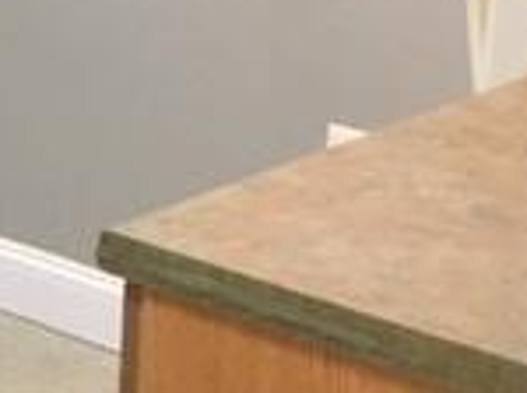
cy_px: -109
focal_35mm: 124
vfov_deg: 11.6
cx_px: -545
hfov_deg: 13.5
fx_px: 1885
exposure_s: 1/30
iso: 125
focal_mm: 4.15
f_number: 2.2
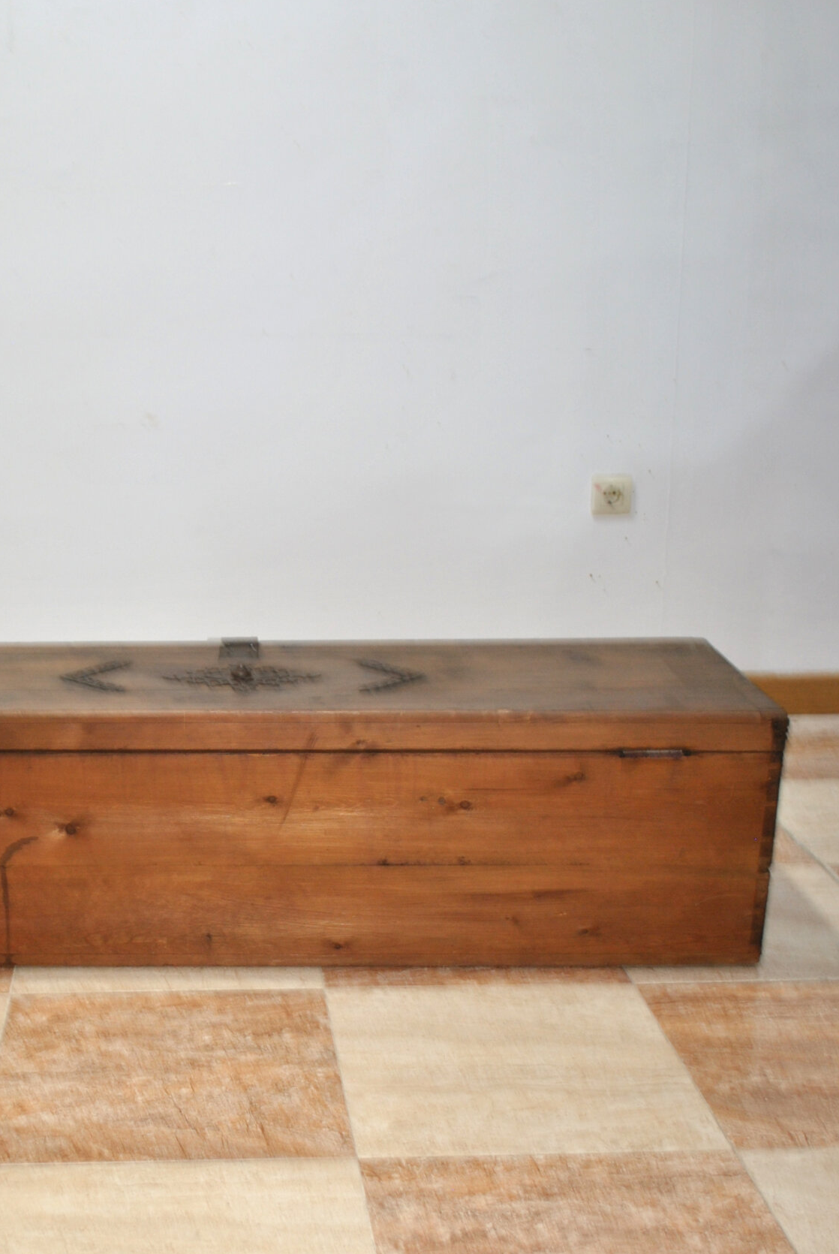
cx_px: 203
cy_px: 729
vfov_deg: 42.6
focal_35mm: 46
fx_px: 1603
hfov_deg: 28.9
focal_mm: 20
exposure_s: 1/10
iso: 200
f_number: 3.8
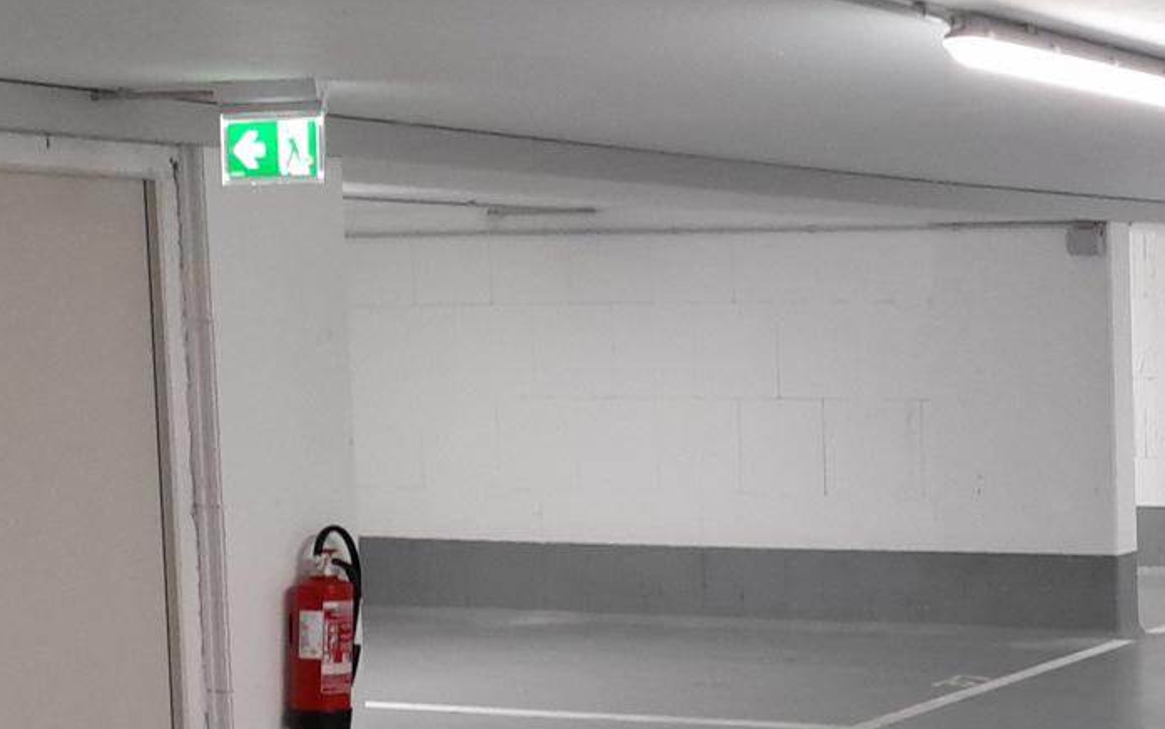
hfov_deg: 25.2
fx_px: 2318
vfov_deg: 17.8
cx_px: 1426
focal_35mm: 73
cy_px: 502
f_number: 2
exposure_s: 1/60
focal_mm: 4.6
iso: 200
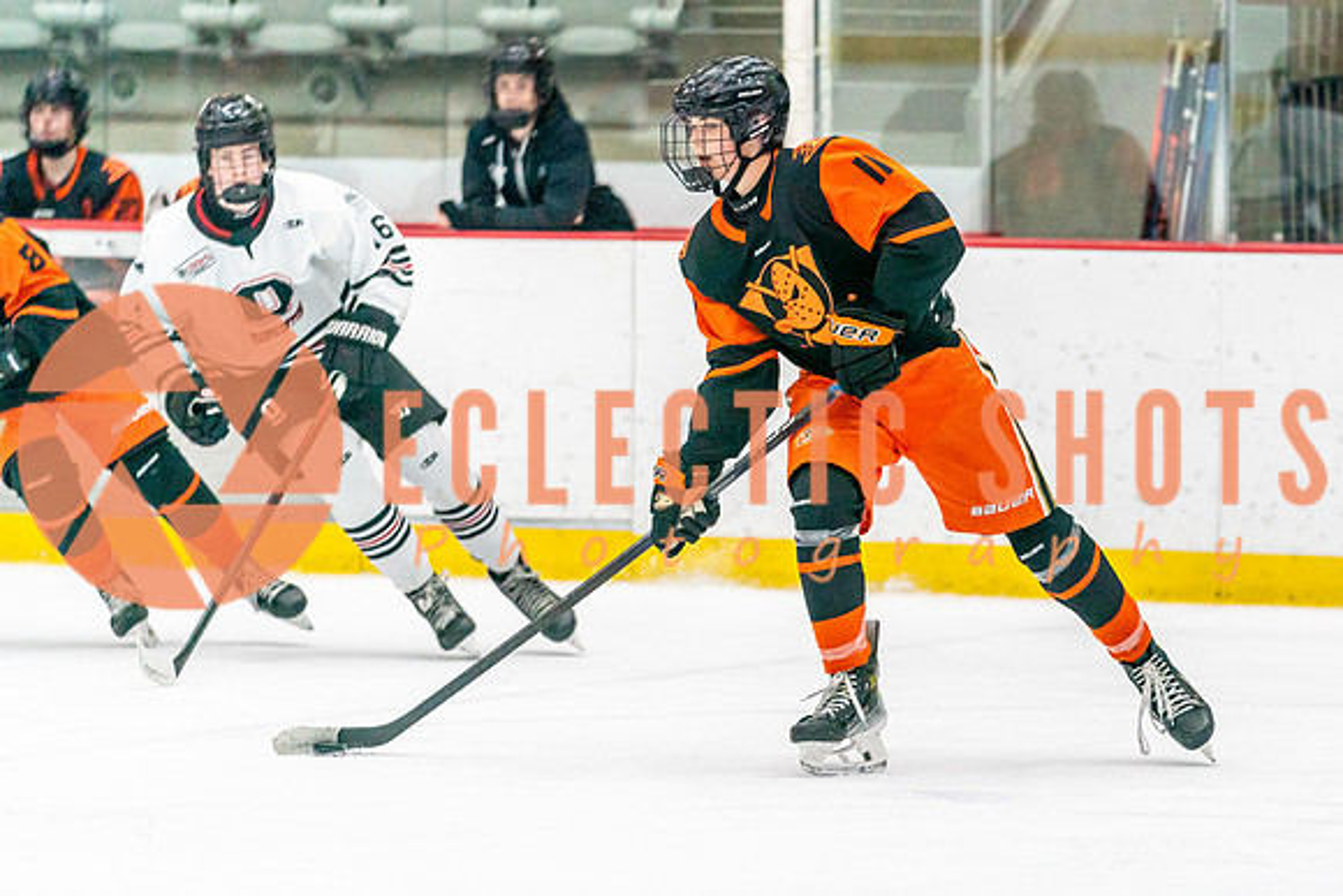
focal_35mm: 276
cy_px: 505
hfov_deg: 7.5
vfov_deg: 5.0
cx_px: 848
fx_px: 10307
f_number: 2.8
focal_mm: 200
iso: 3200
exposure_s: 1/1250
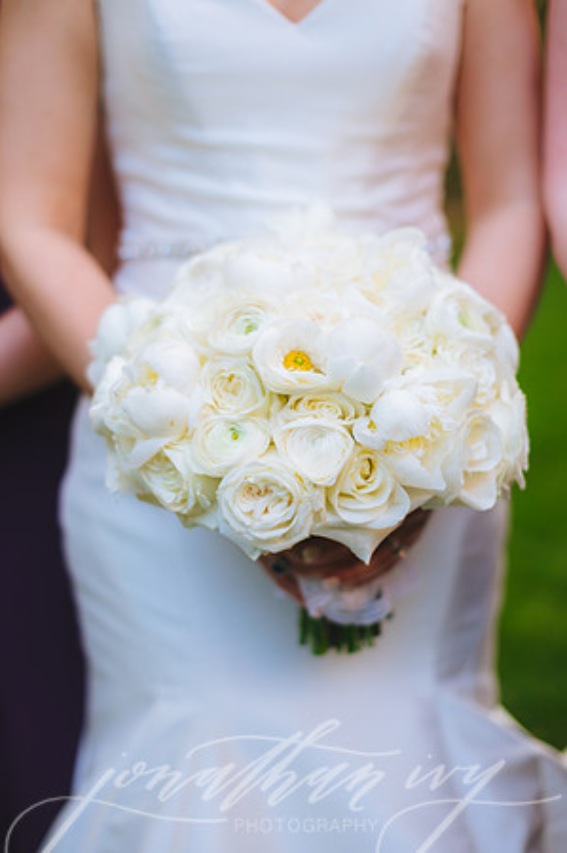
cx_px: 284
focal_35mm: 50
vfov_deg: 39.6
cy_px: 426
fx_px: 1184
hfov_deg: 26.9
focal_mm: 50
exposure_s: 1/400
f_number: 2
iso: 400
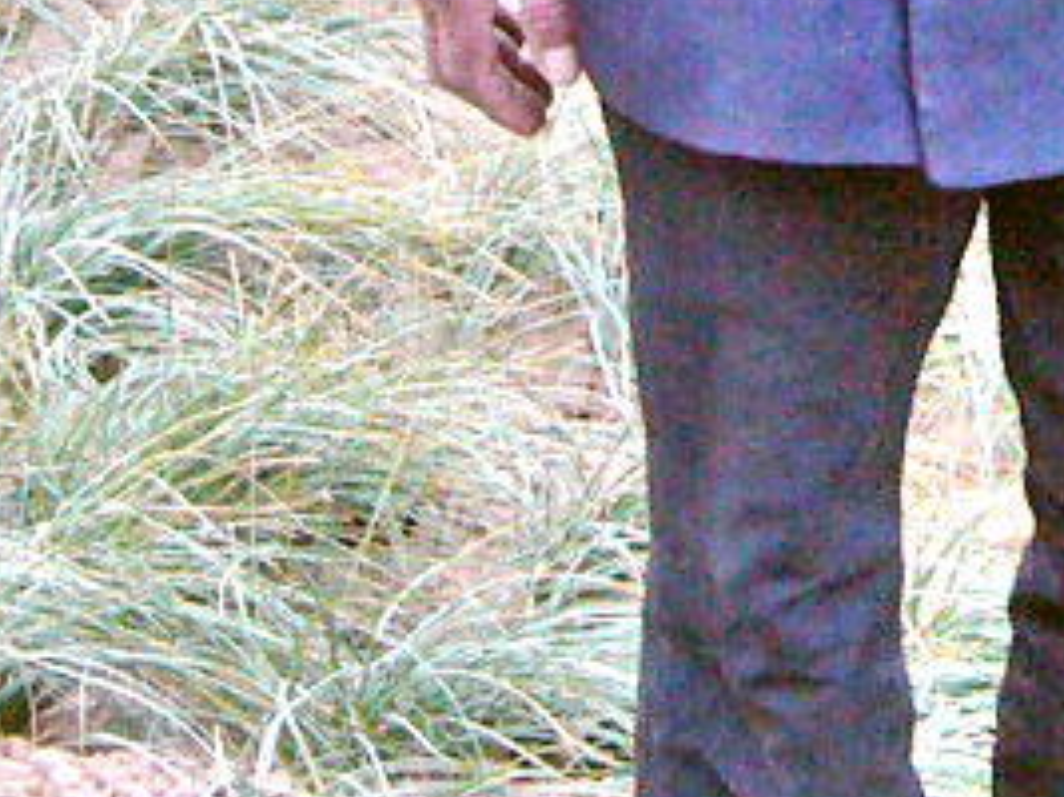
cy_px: -287
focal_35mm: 210
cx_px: 909
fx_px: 6452
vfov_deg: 7.0
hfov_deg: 9.4
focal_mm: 5.8
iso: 125
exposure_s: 1/13
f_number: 2.8
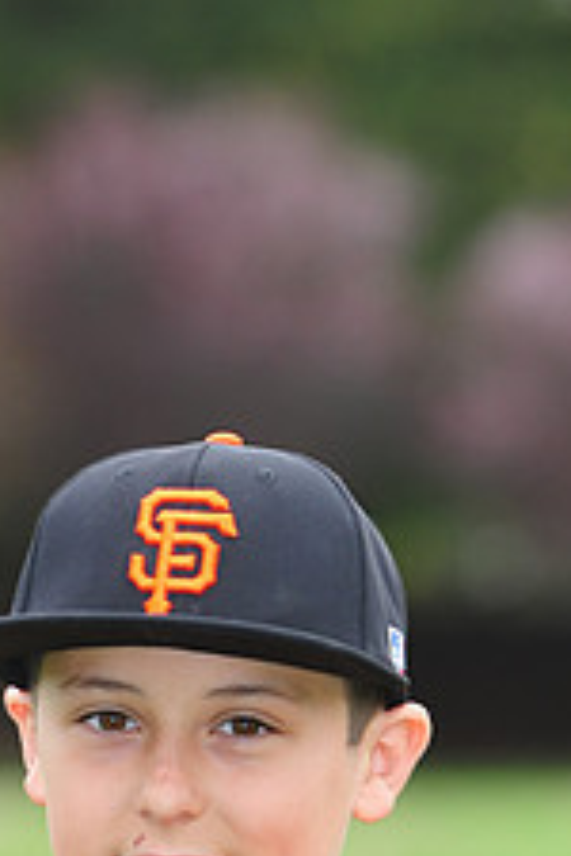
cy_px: 1023
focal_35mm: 426
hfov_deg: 3.2
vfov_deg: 4.8
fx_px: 10134
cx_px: 175
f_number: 5
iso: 400
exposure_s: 1/250
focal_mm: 165
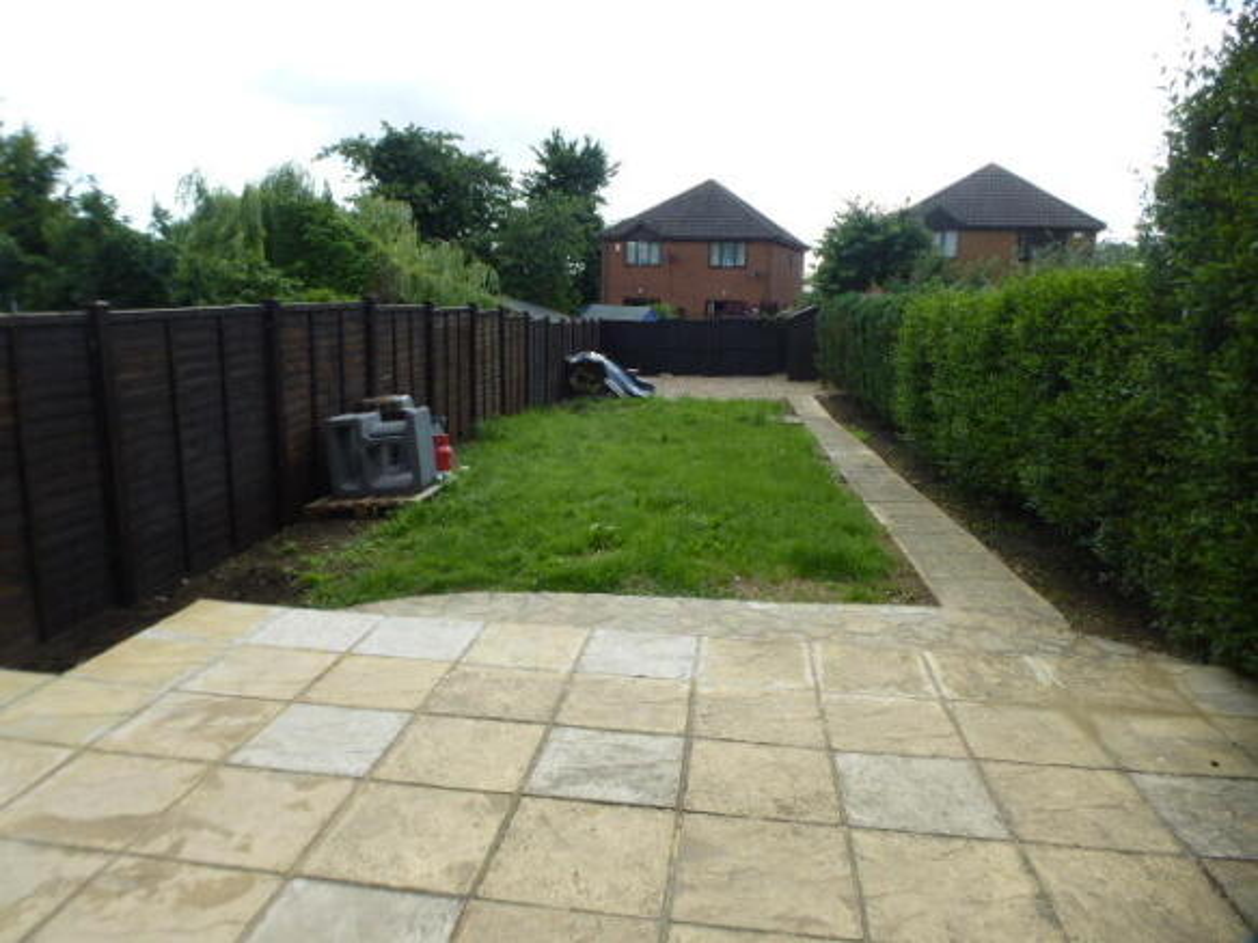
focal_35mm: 24
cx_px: 629
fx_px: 872
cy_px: 472
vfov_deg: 56.8
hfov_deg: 71.6
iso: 100
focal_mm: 4.3
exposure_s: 1/400
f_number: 4
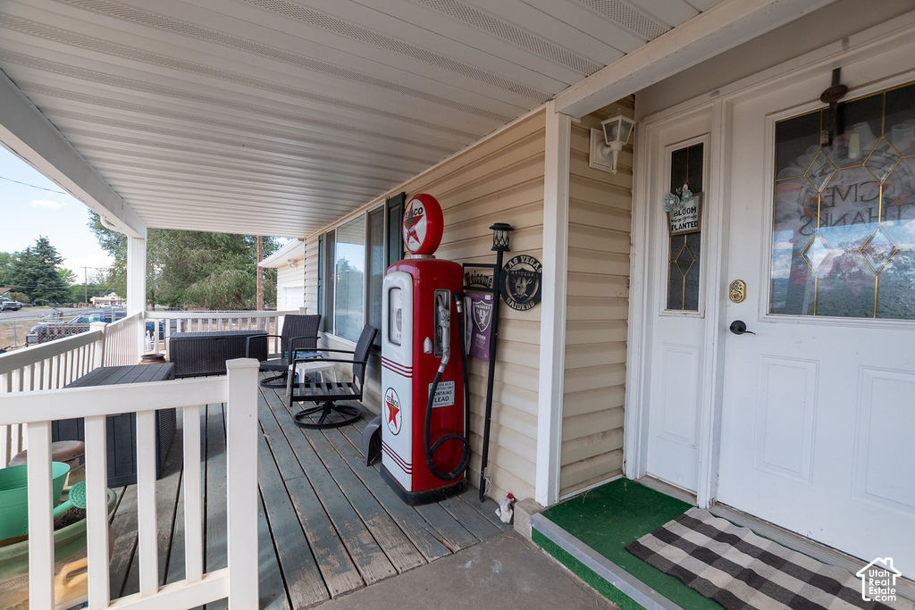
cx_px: 458
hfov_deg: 100.4
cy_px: 305
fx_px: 381
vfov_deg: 77.3
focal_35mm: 15
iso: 500
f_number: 5
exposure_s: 1/640
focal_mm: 10
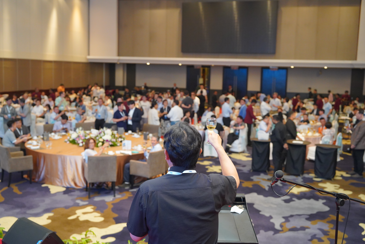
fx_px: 403
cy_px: 122
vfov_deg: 33.6
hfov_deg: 48.7
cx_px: 182
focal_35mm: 40
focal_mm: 39.8
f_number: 3.5
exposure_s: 1/125
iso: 6400
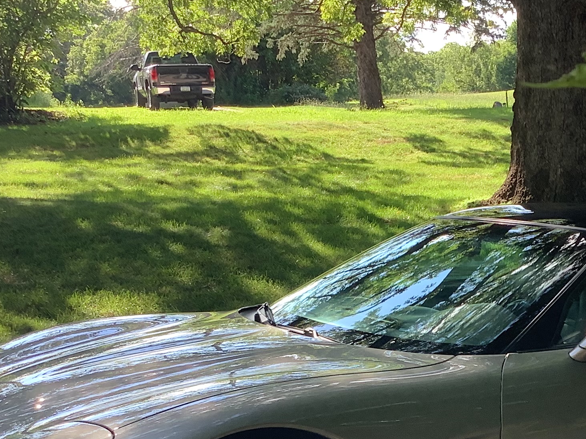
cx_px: 435
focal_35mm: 69
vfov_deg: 20.8
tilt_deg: -12.5
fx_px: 1168
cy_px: 415
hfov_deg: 27.8
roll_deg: +3.6
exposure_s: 1/120
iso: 32
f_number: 2.4
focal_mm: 3.3
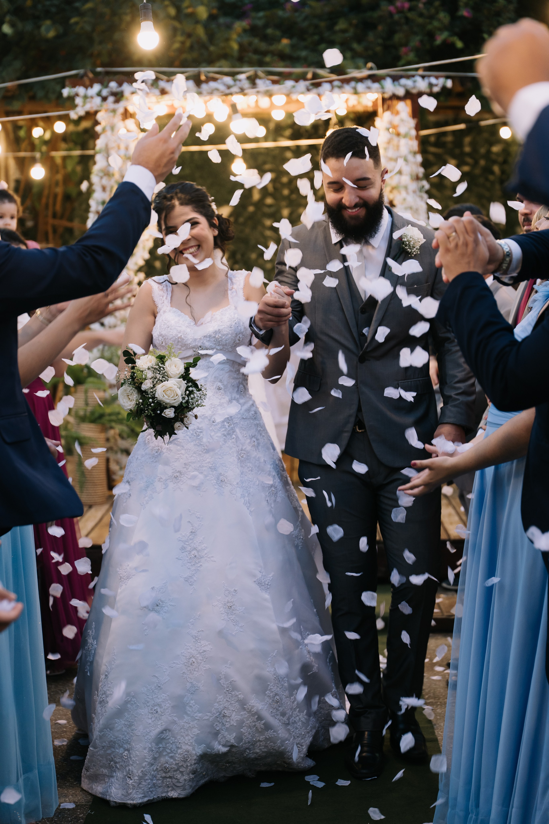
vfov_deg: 28.8
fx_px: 1601
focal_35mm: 70
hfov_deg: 19.5
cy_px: 412
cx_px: 274
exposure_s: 1/125
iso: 800
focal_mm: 67
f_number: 2.8
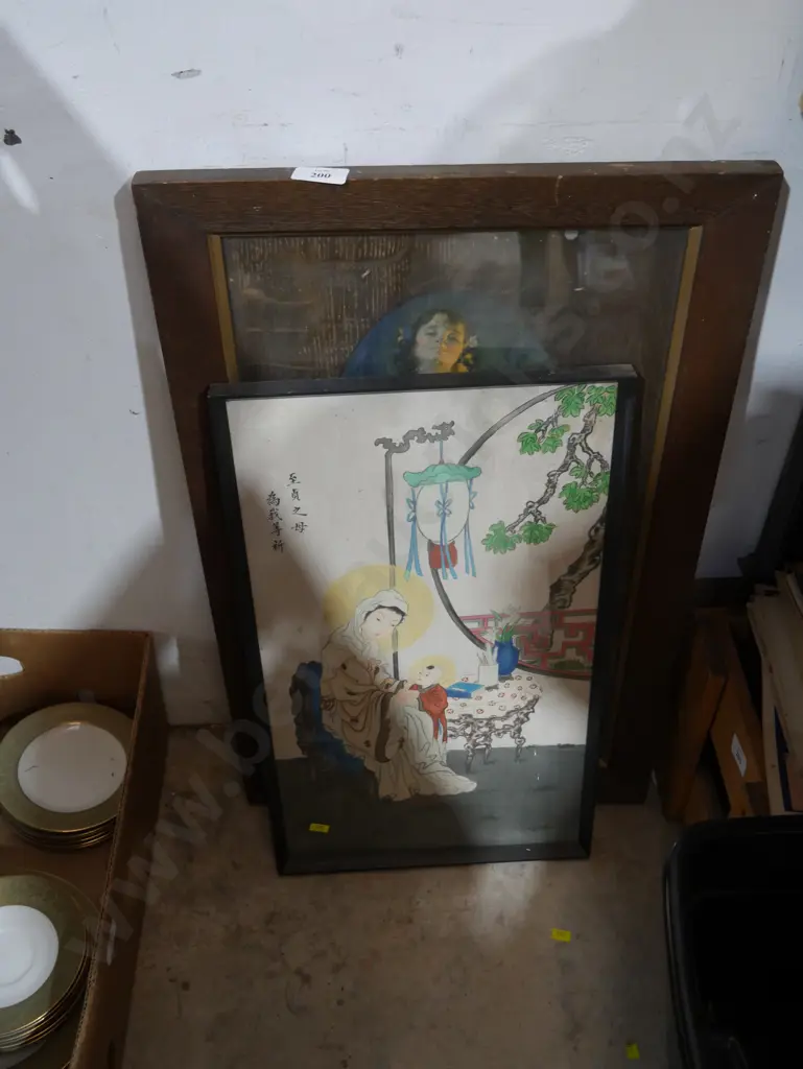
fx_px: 1051
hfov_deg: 41.8
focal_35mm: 34
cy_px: 534
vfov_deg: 53.9
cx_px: 402
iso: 1250
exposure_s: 1/60
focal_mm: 17
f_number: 4
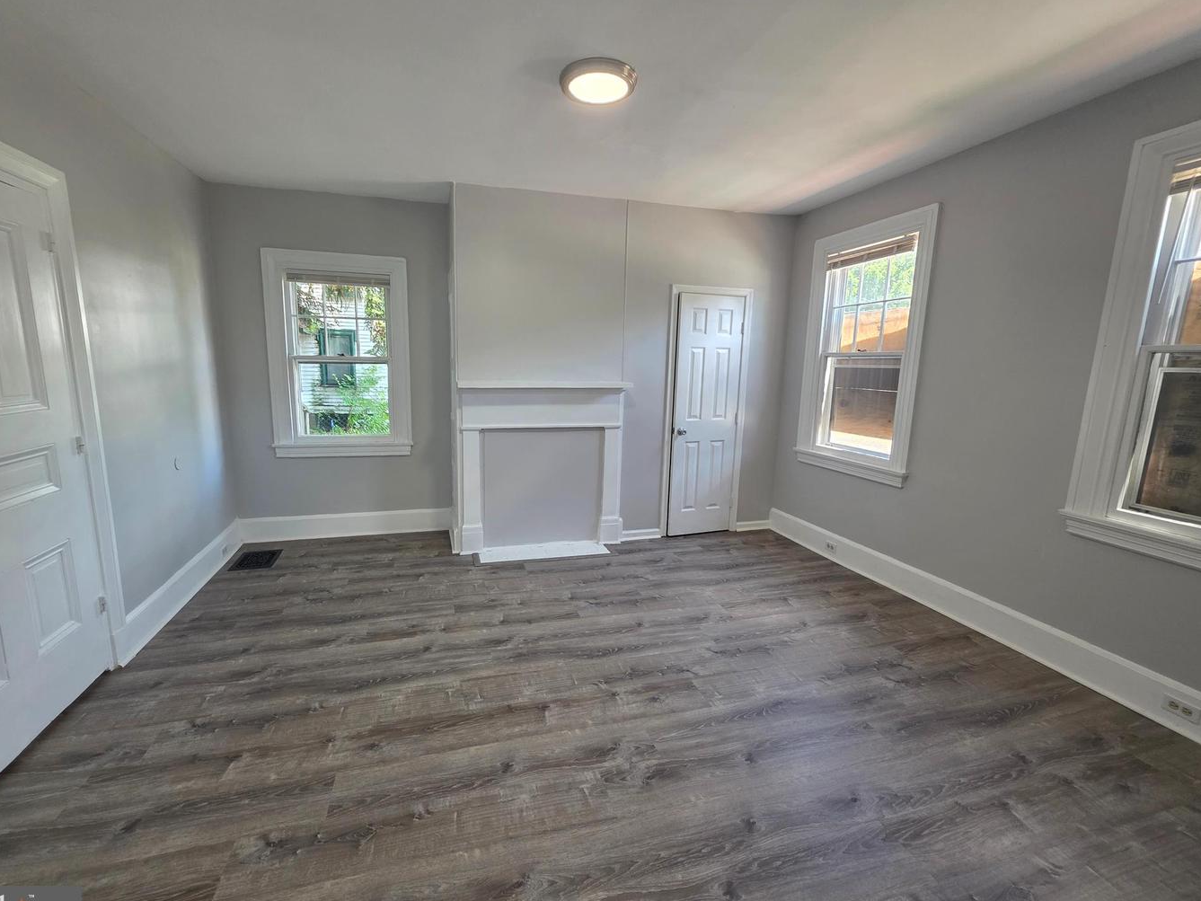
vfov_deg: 85.7
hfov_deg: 102.0
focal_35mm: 14
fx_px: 486
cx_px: 571
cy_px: 452
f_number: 1.9
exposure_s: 1/120
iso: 160
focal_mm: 2.2
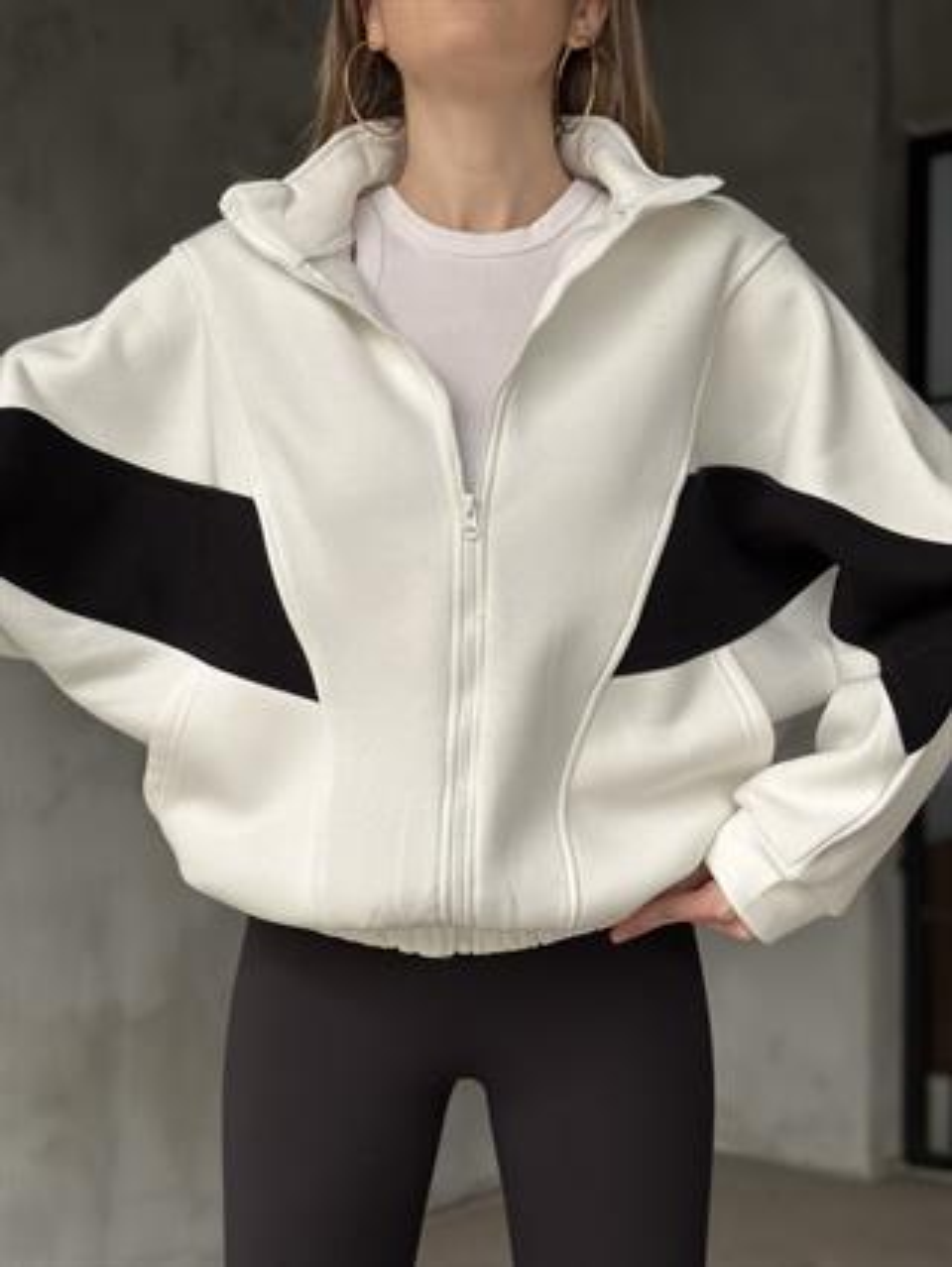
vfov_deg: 39.6
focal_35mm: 48
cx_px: 476
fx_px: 1758
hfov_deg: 30.3
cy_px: 634
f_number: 1.78
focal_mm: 6.86
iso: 125
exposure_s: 1/105
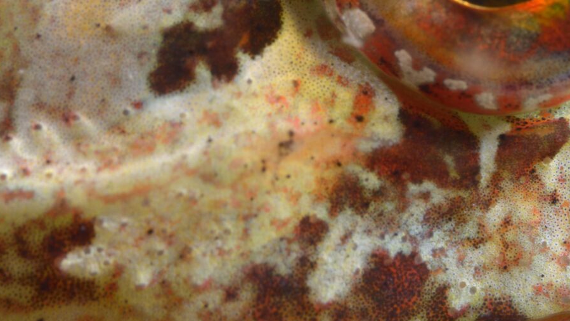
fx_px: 2706
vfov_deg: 6.8
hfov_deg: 12.0
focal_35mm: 179
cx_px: 260
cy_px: -6
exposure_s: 1/200
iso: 200
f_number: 29
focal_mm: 60
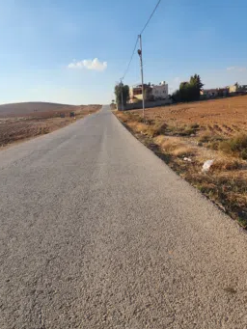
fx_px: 257
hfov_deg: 51.4
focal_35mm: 27
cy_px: 181
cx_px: 121
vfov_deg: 65.1
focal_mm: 6.4
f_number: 1.8
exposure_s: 1/934
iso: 12
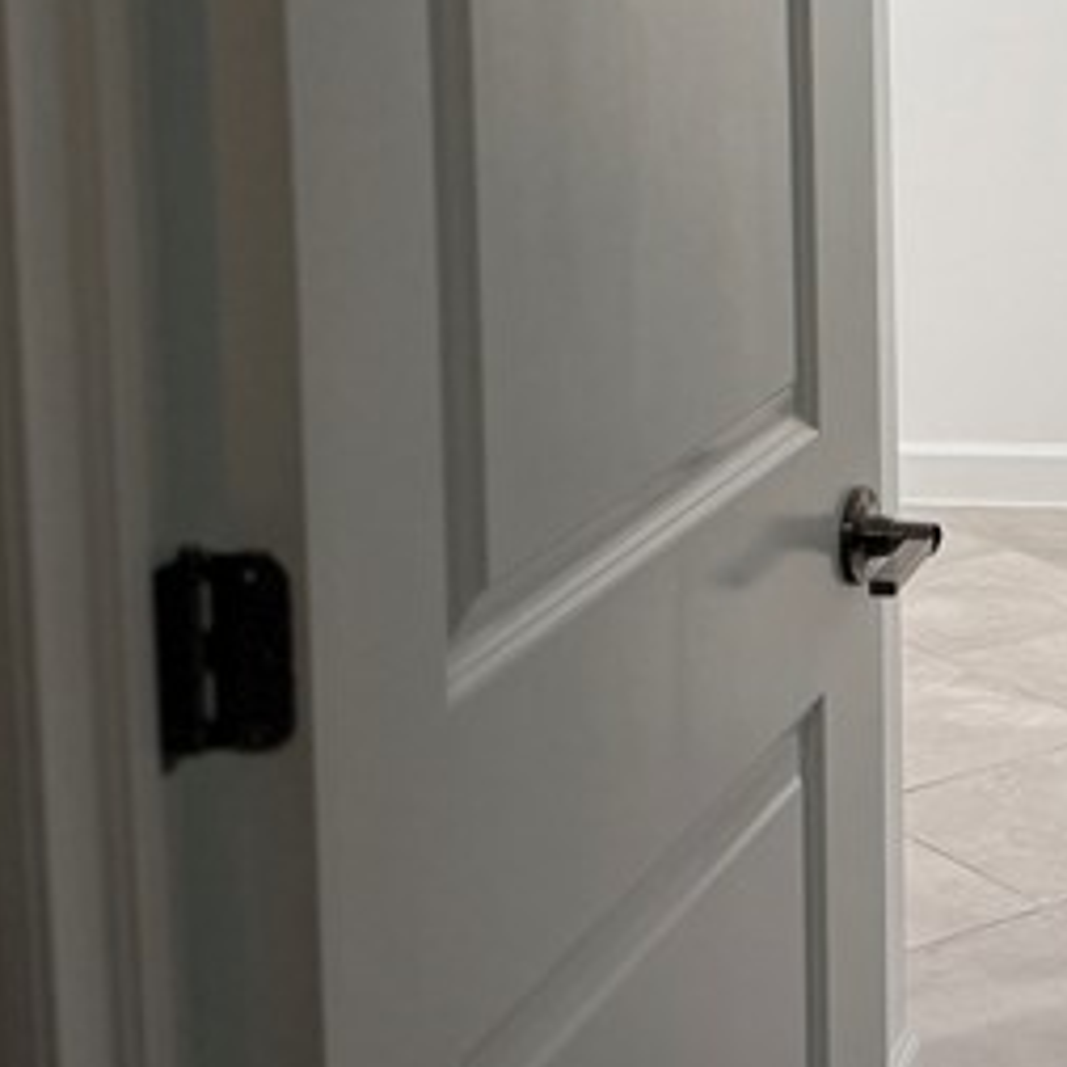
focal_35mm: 86
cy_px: 84
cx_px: 1257
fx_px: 2999
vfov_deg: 19.8
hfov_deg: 19.1
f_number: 1.78
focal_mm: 6.76
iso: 125
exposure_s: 1/120
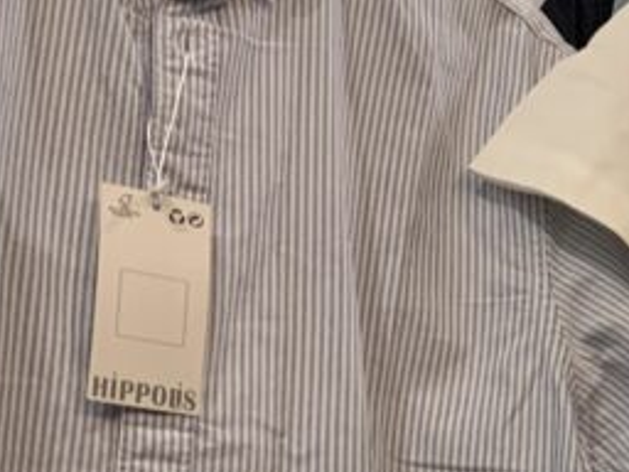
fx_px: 2217
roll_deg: +2.7
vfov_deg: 12.1
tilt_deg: +19.5
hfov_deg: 14.5
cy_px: 317
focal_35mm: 122
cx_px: 1086
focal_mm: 4.25
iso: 50
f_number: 1.8
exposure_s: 1/50
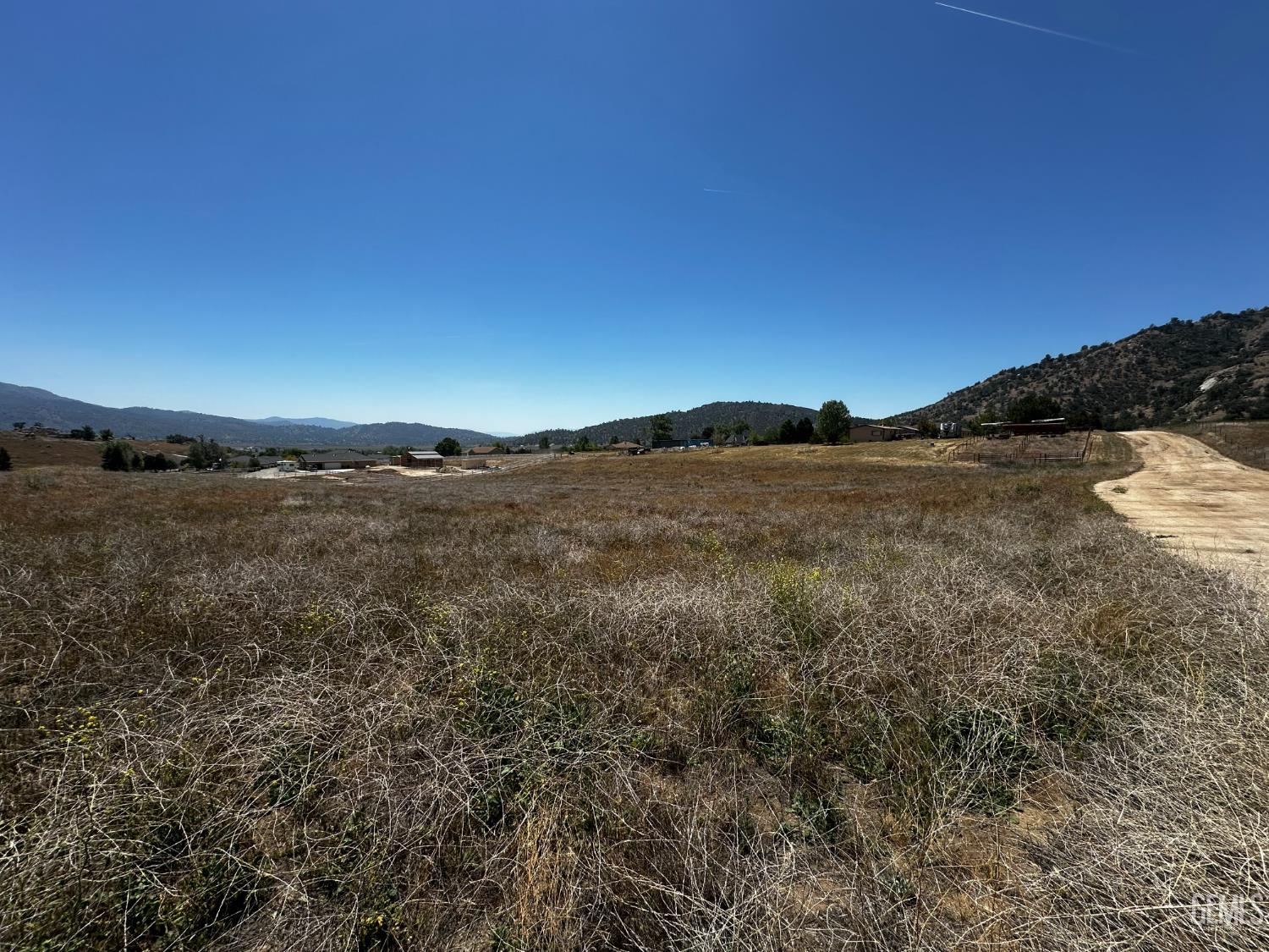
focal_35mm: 14
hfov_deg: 102.1
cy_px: 476
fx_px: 513
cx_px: 634
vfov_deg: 85.7
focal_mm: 2.22
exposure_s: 1/2681
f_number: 2.2
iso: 50
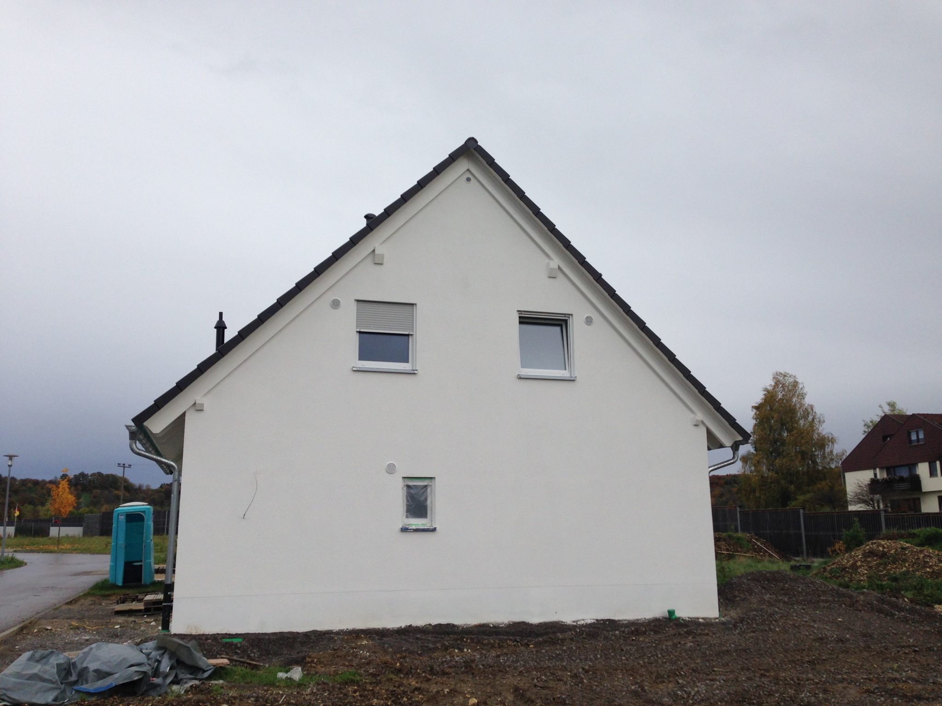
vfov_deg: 42.9
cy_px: 353
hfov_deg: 55.4
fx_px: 898
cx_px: 471
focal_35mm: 33
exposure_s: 1/713
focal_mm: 4.12
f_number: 2.4
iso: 50
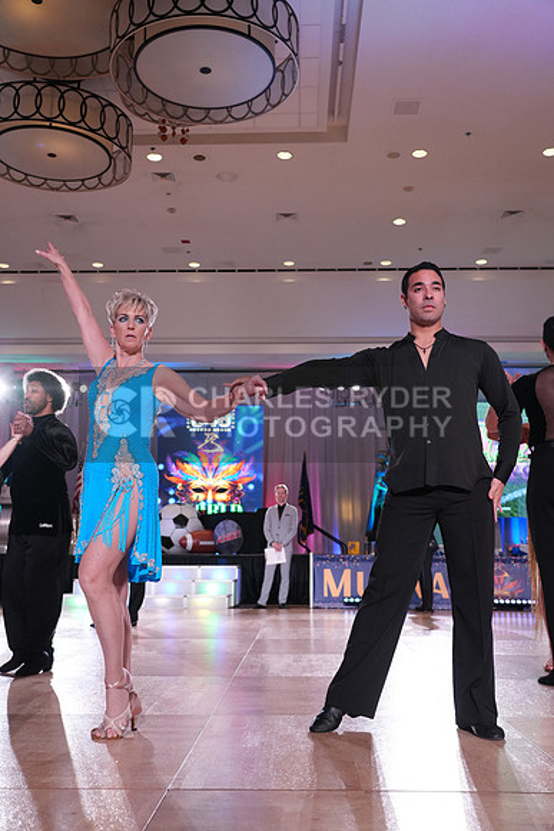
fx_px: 784
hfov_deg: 38.9
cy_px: 416
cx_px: 277
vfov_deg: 55.8
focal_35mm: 34
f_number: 4
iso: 2500
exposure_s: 1/500
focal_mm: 34
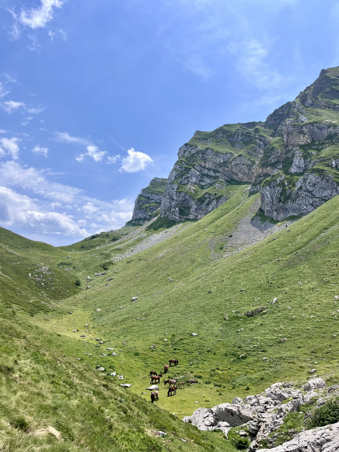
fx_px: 339
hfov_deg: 53.1
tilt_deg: +10.7
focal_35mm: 26
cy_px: 226
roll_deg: +0.7
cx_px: 170
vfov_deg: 67.3
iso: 50
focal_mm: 5.1
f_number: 1.6
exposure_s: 1/5848
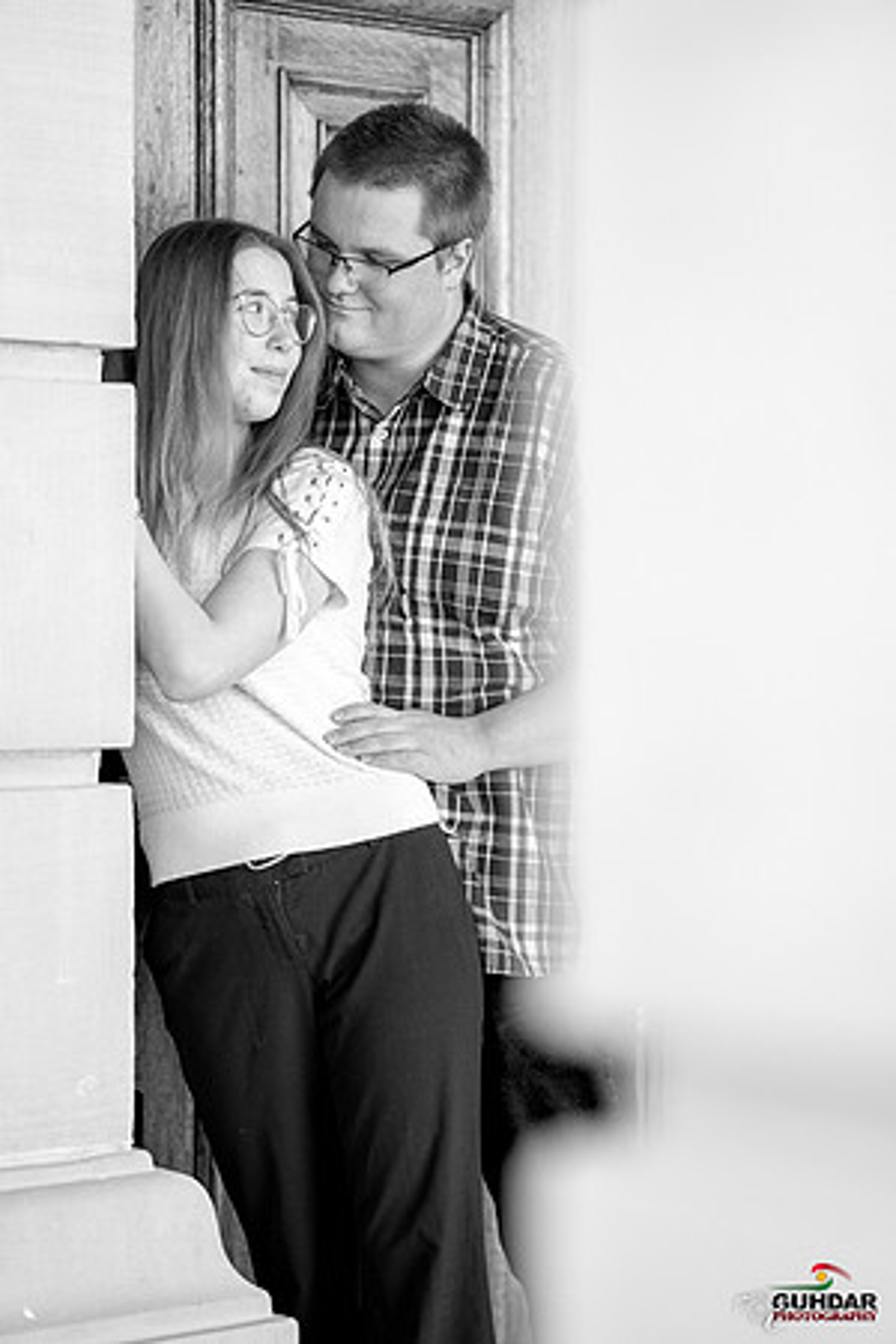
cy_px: 672
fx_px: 3173
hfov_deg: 16.1
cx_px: 448
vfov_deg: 23.9
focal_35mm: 85
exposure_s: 1/1600
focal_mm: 85
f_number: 1.4
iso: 500
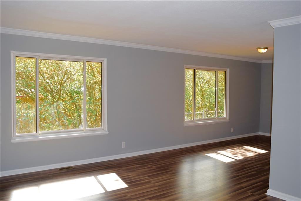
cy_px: 100
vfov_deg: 39.9
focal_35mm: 33
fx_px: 276
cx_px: 150
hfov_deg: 57.2
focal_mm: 22
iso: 250
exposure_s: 1/125
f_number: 5.6
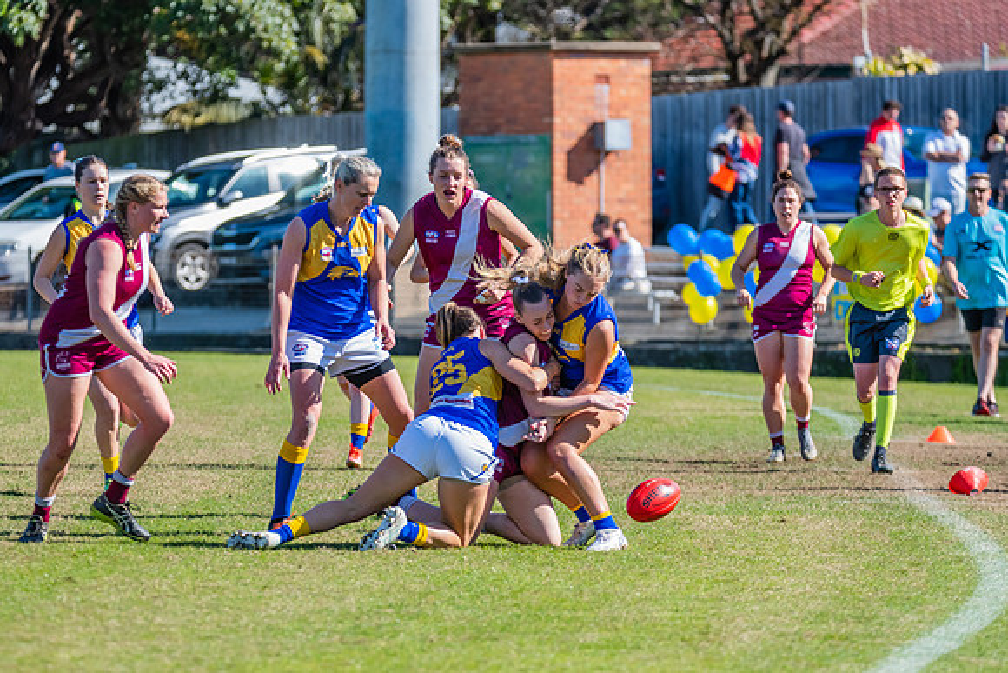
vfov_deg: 4.5
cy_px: 310
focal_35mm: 309
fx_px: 8643
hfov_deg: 6.7
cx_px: 464
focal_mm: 280
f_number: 7.1
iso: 800
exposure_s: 1/1600
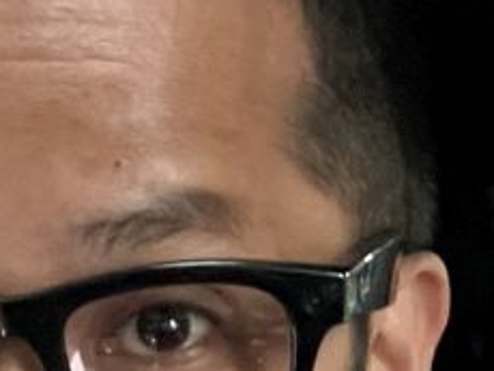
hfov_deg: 11.8
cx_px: 112
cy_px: 568
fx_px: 2386
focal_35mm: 167
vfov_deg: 8.7
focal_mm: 2.87
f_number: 2.2
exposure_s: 1/24
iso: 640
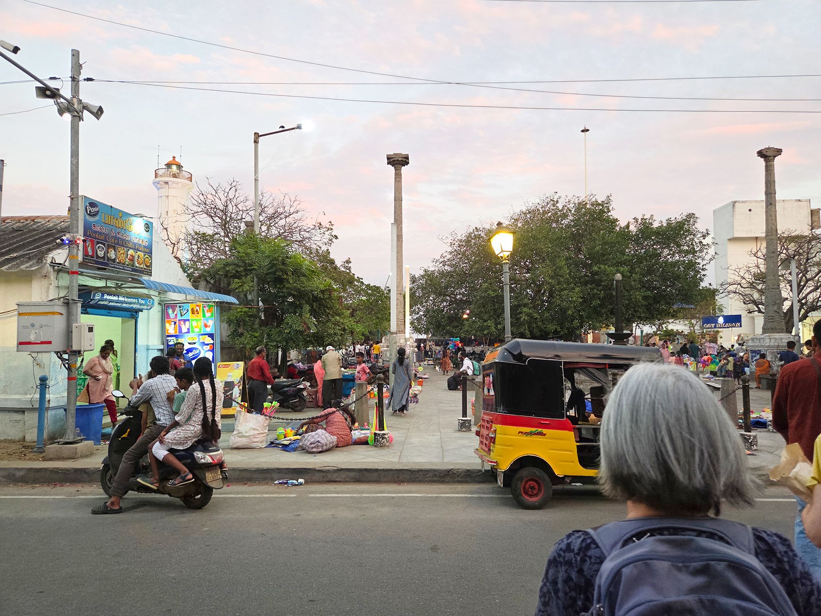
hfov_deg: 73.9
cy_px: 308
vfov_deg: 58.9
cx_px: 410
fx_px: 545
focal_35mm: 23
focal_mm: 5.4
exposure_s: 1/100
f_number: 1.8
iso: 200
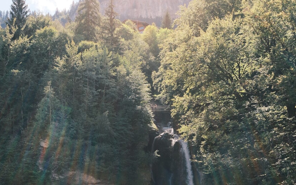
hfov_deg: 37.5
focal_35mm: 54
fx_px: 436
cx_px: 148
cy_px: 131
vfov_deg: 23.8
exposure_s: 1/300
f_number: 8
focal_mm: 23
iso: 500
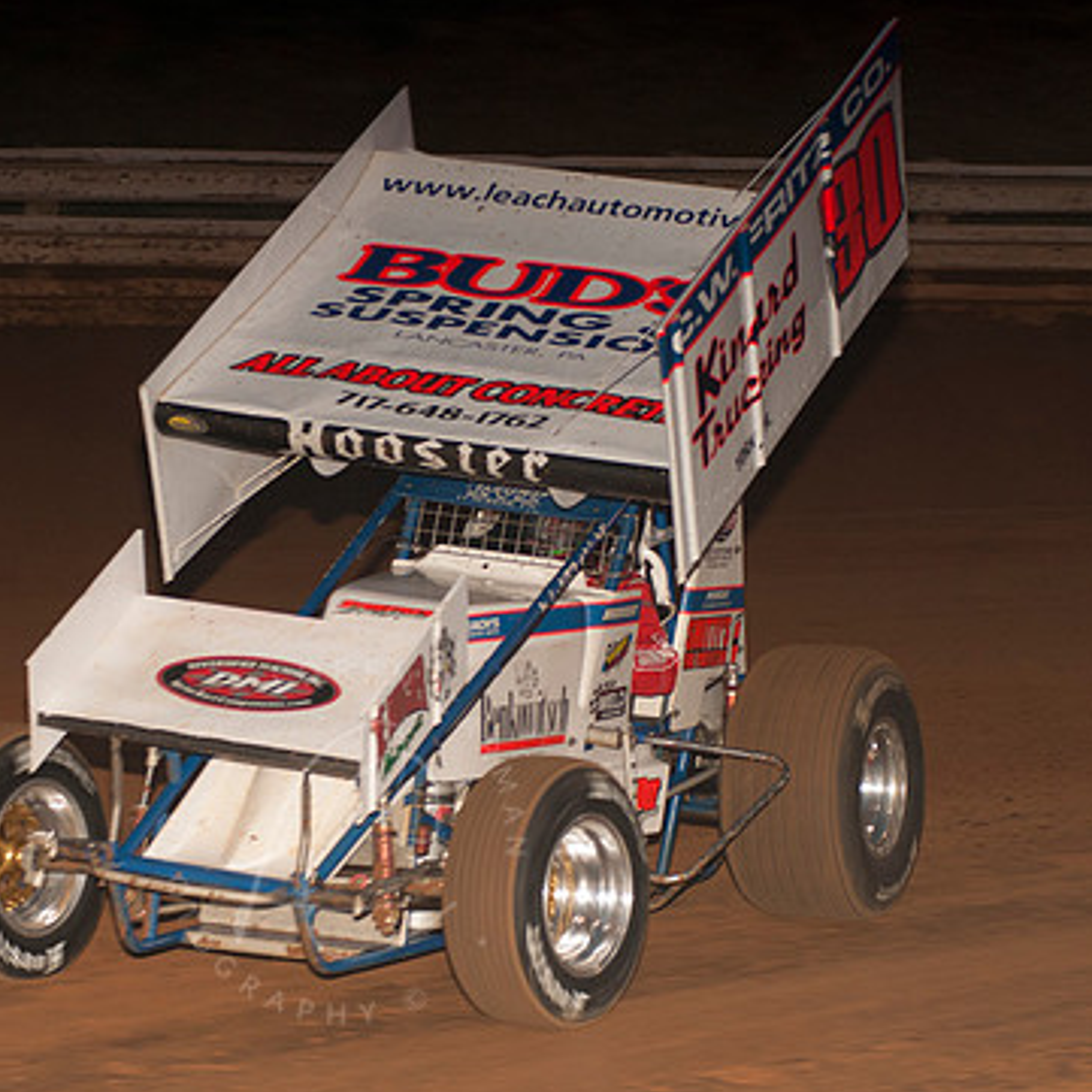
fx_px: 5853
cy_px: 560
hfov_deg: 10.6
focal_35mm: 164
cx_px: 342
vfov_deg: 10.7
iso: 400
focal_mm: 80
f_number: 4
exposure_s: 1/400
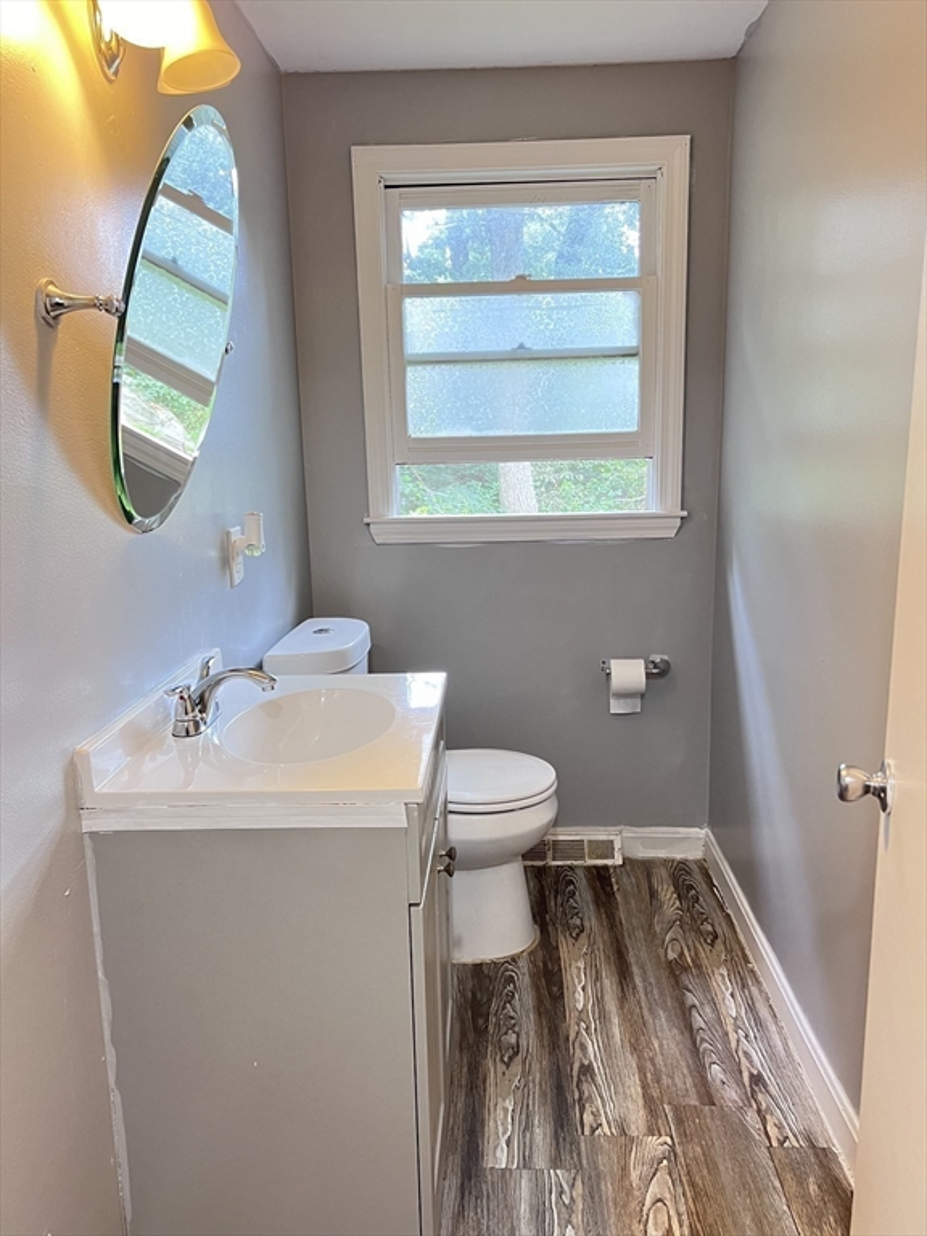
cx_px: 464
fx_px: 928
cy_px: 618
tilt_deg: -9.2
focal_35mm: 26
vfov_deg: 67.3
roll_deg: +1.1
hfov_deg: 53.1
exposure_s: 1/60
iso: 320
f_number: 1.5
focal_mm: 5.7
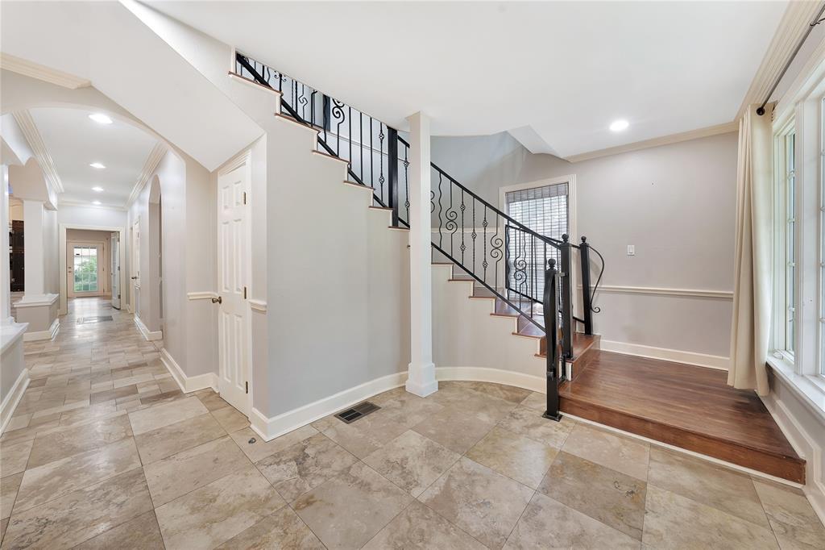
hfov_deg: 112.6
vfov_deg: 90.0
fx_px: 275
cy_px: 275
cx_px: 412
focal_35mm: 12
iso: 500
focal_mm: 12
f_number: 9
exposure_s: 1/15
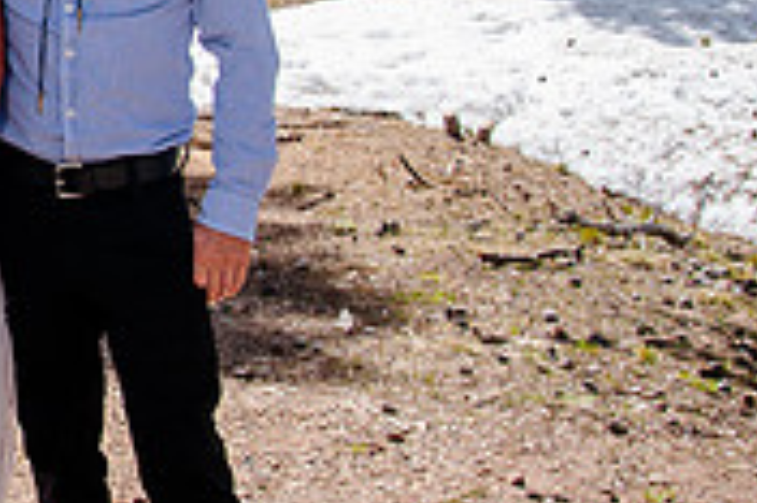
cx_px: -305
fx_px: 2122
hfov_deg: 18.4
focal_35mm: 101
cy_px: -43
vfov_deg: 13.3
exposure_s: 1/320
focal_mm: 24
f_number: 7.1
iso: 400
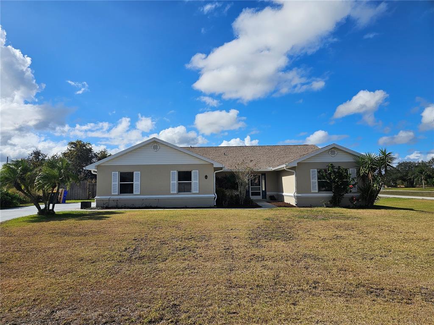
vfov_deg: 58.9
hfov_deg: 73.9
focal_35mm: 23
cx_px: 217
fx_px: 288
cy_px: 162
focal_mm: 6.3
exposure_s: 1/1686
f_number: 1.7
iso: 12
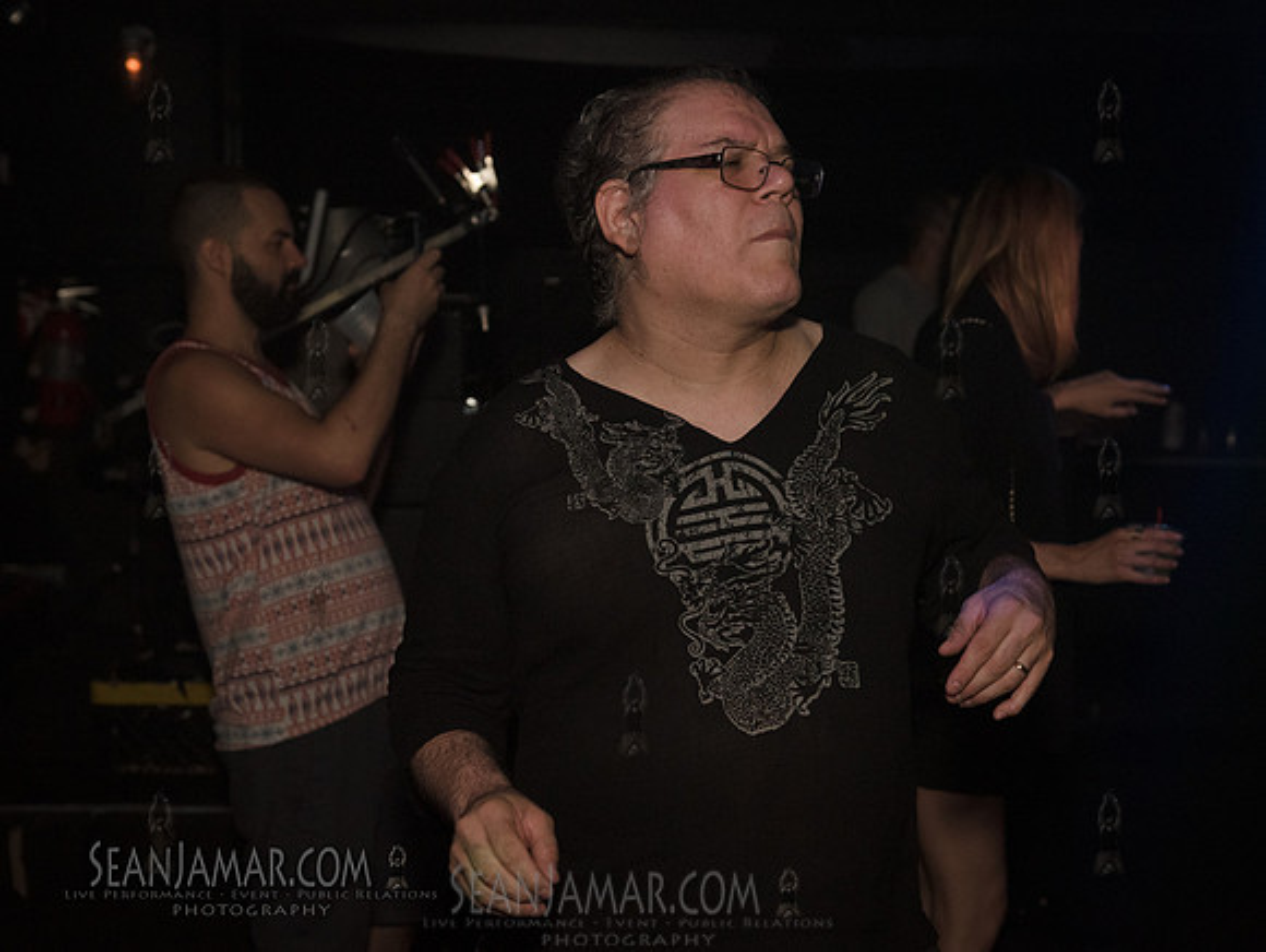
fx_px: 1858
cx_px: 672
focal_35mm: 51
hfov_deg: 37.6
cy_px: 466
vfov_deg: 28.7
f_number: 4
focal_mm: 40
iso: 2000
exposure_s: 1/320
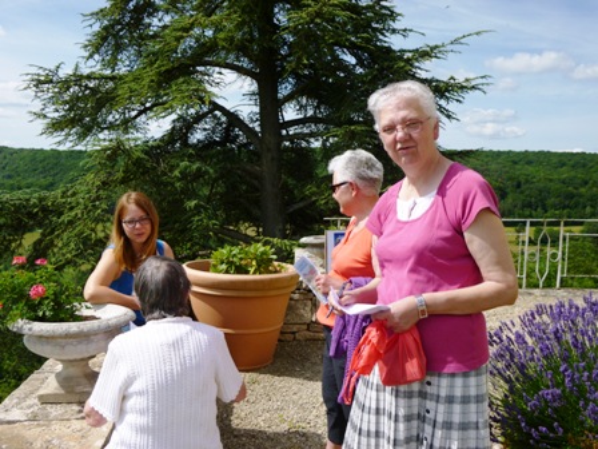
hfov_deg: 54.0
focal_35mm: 34
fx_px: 587
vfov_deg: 41.8
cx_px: 299
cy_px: 224
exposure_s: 1/800
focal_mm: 6
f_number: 3.5
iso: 100
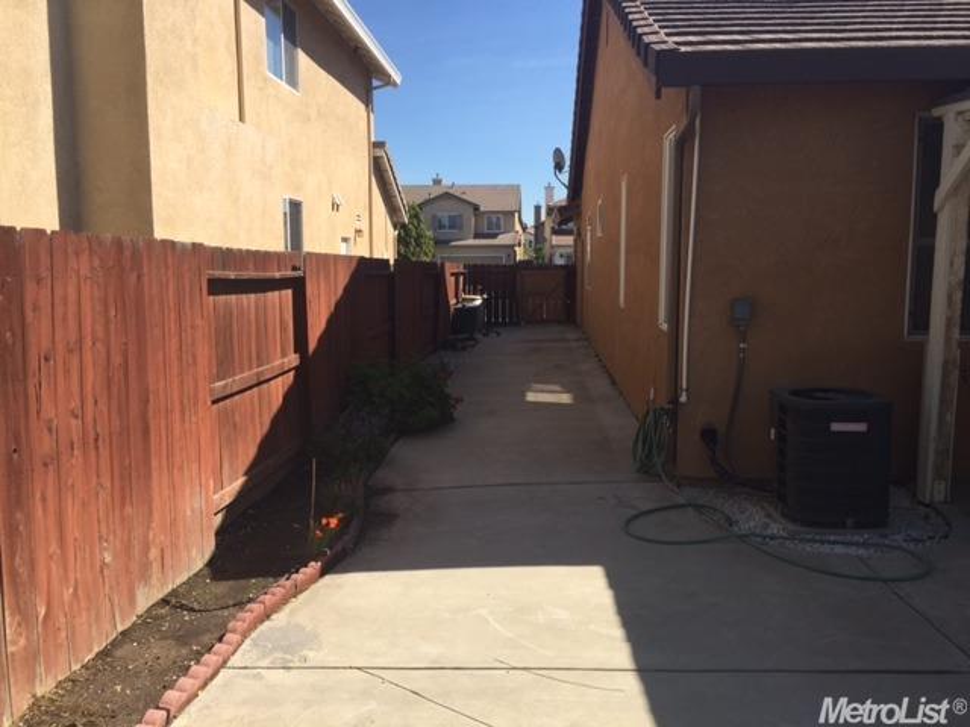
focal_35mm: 29
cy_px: 364
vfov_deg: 48.2
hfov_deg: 61.7
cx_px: 485
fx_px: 813
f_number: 2.2
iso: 32
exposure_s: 1/1883
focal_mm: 4.15
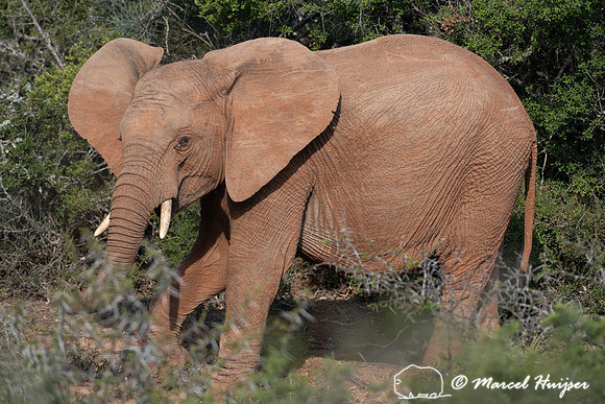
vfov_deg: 2.2
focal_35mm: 638
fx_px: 10721
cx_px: 322
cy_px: 189
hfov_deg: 3.2
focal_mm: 600
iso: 800
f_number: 7.1
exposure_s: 1/2000
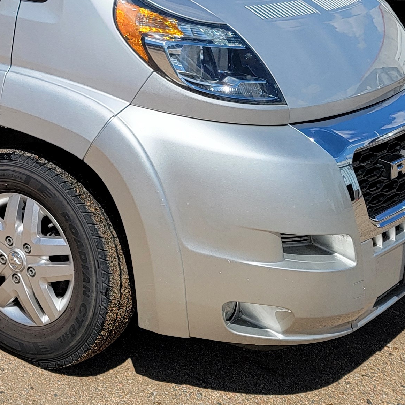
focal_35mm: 73
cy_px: -37
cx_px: -104
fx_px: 966
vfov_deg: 22.4
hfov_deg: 21.6
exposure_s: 1/1336
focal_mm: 6.7
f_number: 1.8
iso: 16
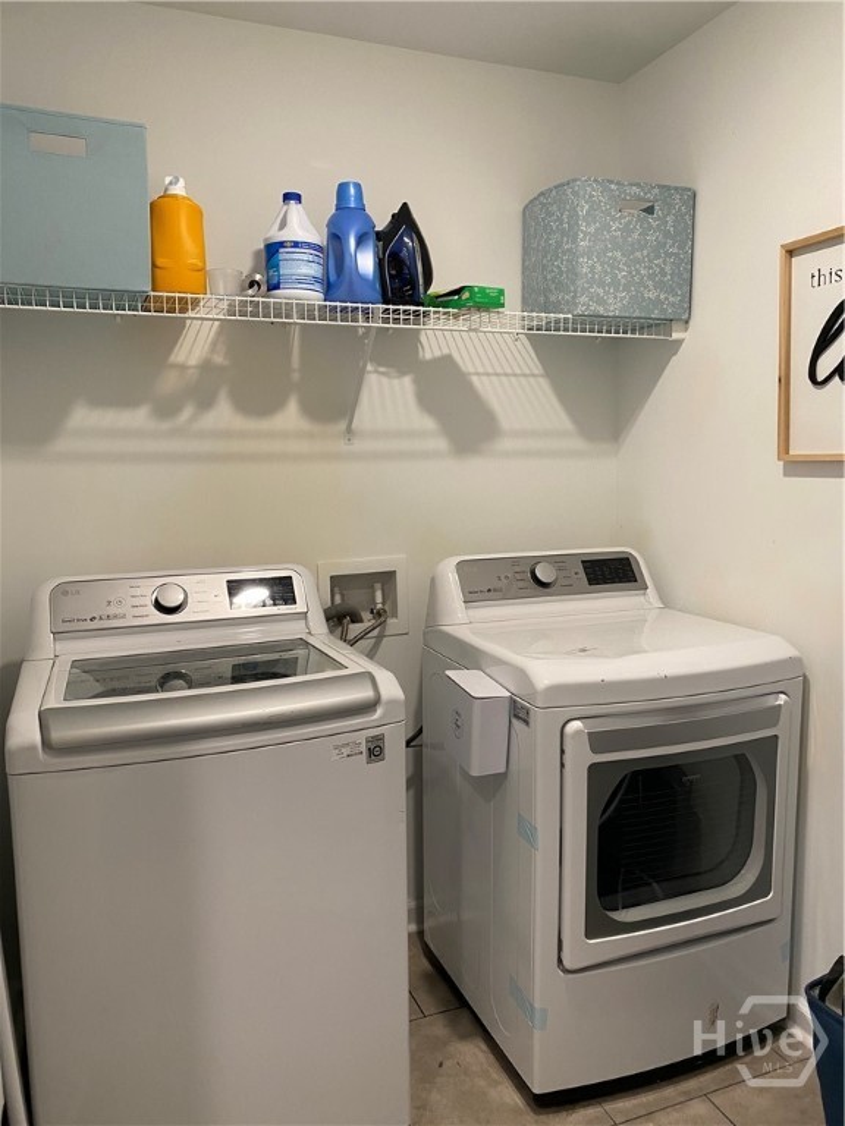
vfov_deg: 67.3
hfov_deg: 53.1
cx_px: 422
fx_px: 846
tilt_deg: -6.4
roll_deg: +0.1
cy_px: 563
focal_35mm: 26
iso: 125
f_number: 1.8
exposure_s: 1/60
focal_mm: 4.25
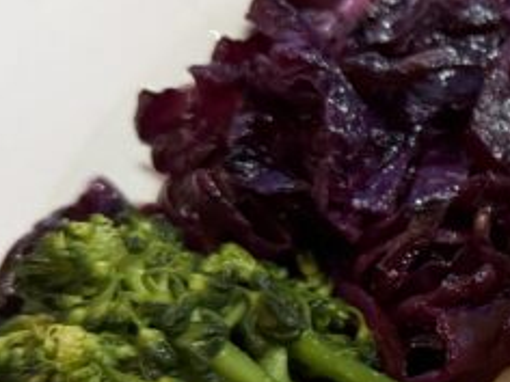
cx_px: 761
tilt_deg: -44.8
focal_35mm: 104
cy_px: 272
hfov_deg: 17.1
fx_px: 1532
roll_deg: +0.0
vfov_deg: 14.2
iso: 640
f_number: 1.78
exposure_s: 1/40
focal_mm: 6.76
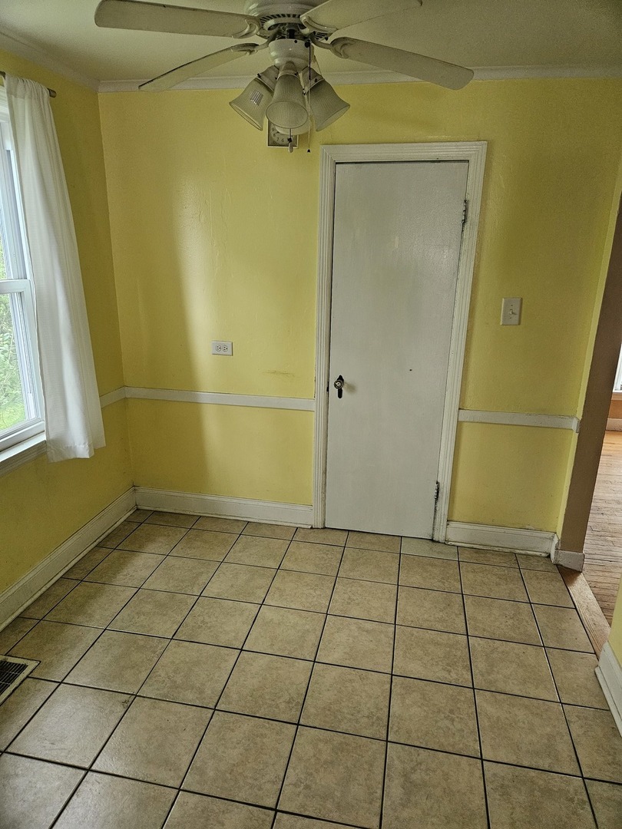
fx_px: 551
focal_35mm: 23
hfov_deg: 58.9
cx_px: 311
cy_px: 414
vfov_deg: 73.9
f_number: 1.8
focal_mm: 5.4
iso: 400
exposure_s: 1/120
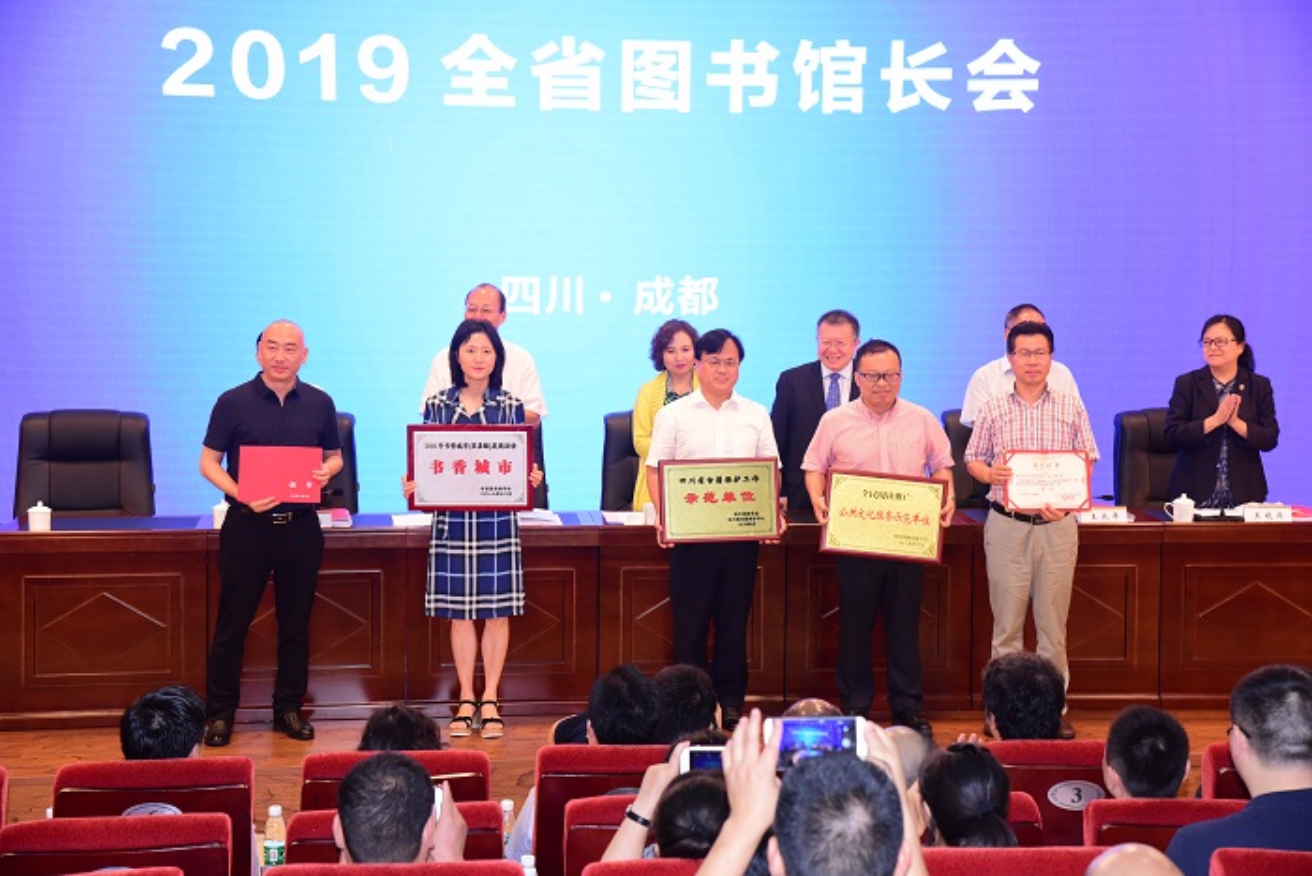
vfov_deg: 20.6
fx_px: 2406
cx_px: 656
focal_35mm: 66
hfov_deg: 30.5
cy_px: 438
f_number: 6.3
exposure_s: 1/80
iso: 2200
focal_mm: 66
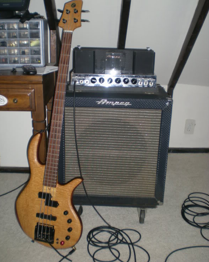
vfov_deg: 45.8
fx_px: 309
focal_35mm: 40
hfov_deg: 37.3
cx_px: 104
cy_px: 124
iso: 98
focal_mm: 6.3
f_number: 3.1
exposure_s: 1/60
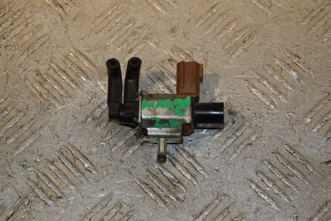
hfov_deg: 18.2
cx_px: 166
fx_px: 1034
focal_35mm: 112
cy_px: 110
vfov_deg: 12.2
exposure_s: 1/200
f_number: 7.1
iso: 800
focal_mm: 75
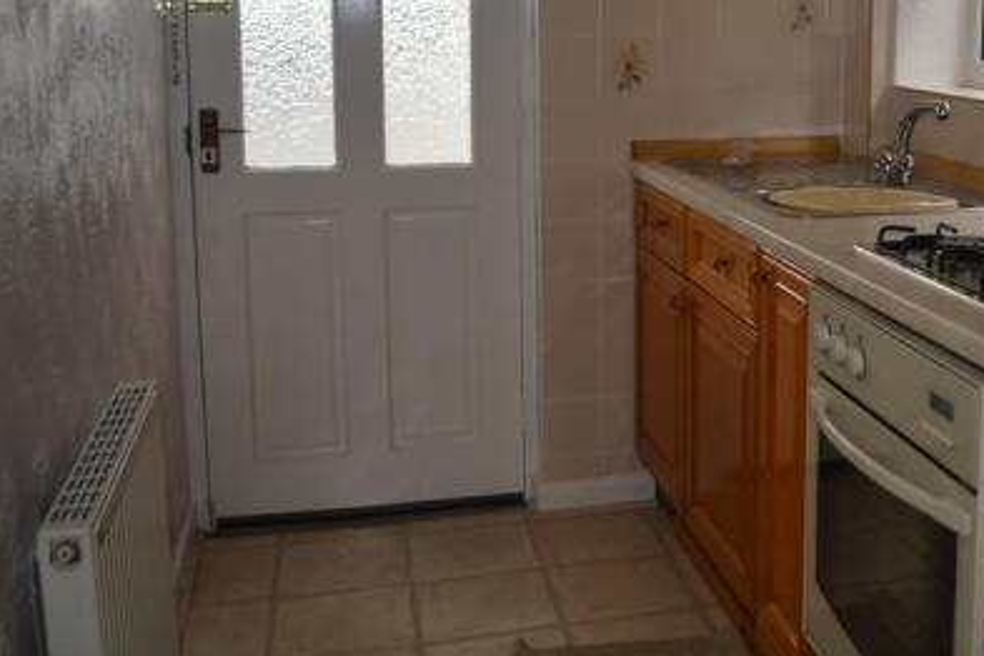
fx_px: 1230
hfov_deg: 41.4
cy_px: 144
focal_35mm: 45
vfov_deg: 29.3
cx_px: 812
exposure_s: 1/125
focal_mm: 18
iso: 400
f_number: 3.5
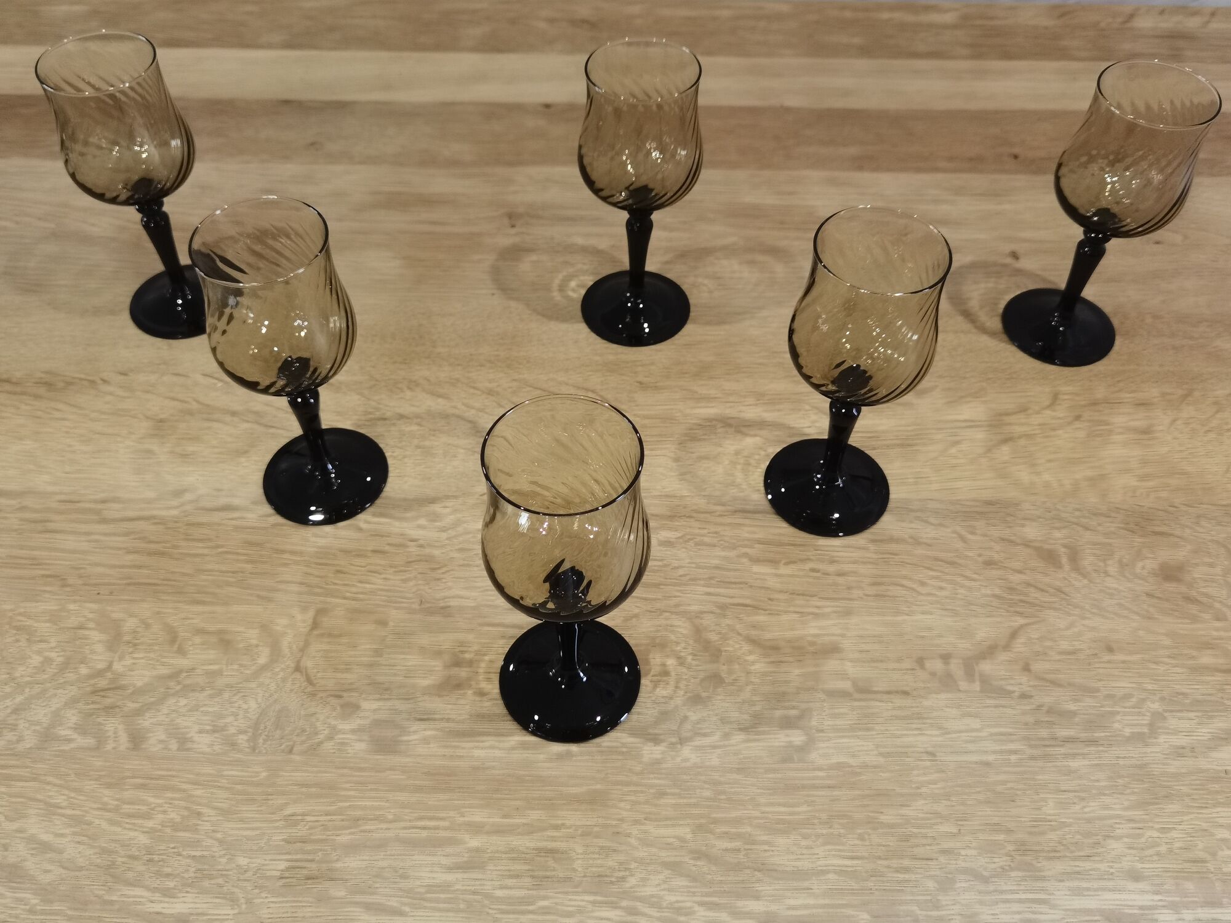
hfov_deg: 58.4
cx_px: 616
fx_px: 1102
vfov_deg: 45.4
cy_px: 462
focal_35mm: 31
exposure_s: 1/100
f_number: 1.9
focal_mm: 6.71
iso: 200
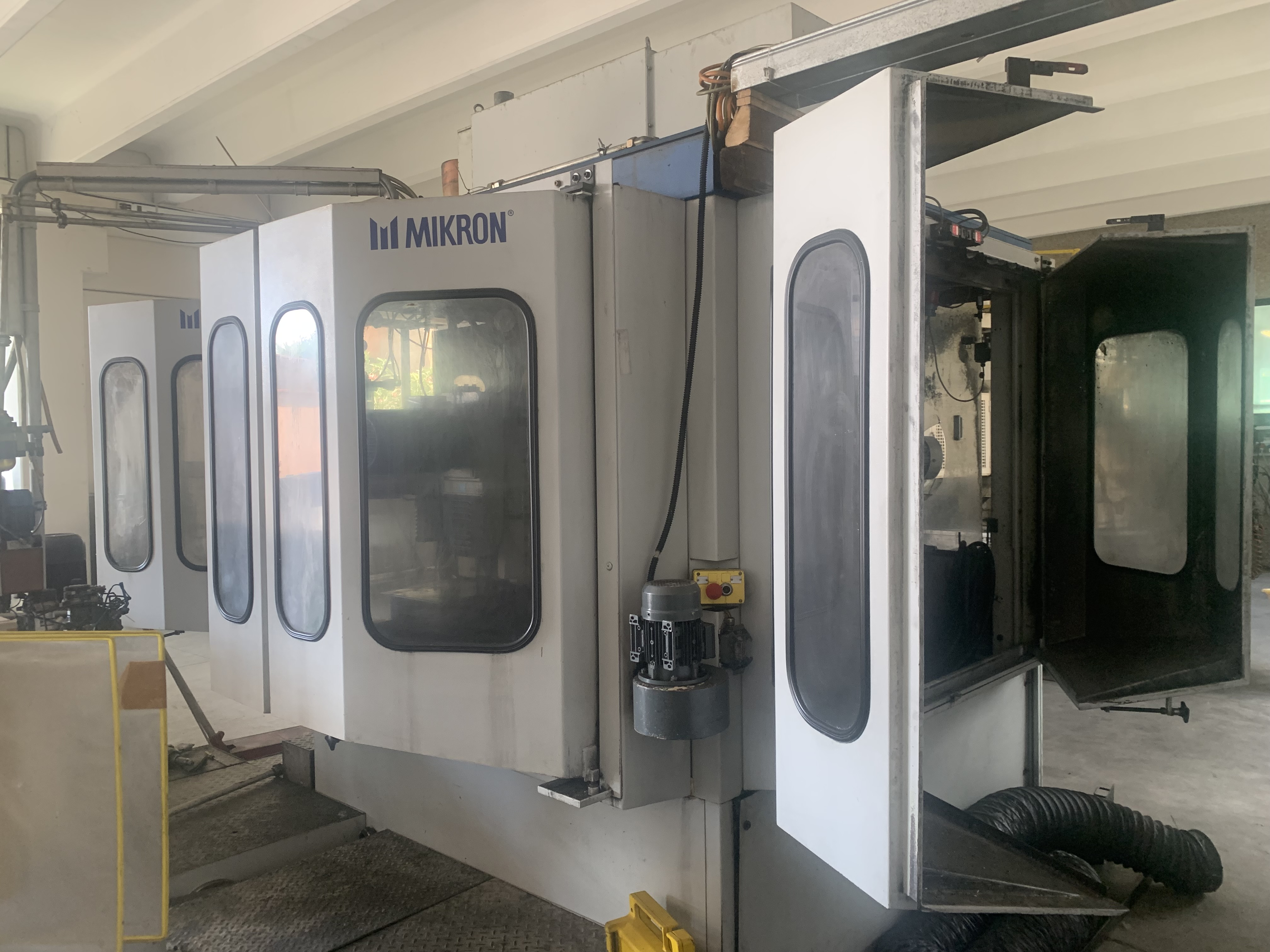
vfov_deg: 53.1
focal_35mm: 26
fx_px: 954
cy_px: 476
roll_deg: +1.2
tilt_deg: -3.0
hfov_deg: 67.3
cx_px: 635
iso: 125
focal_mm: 4.25
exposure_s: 1/60
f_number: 1.8
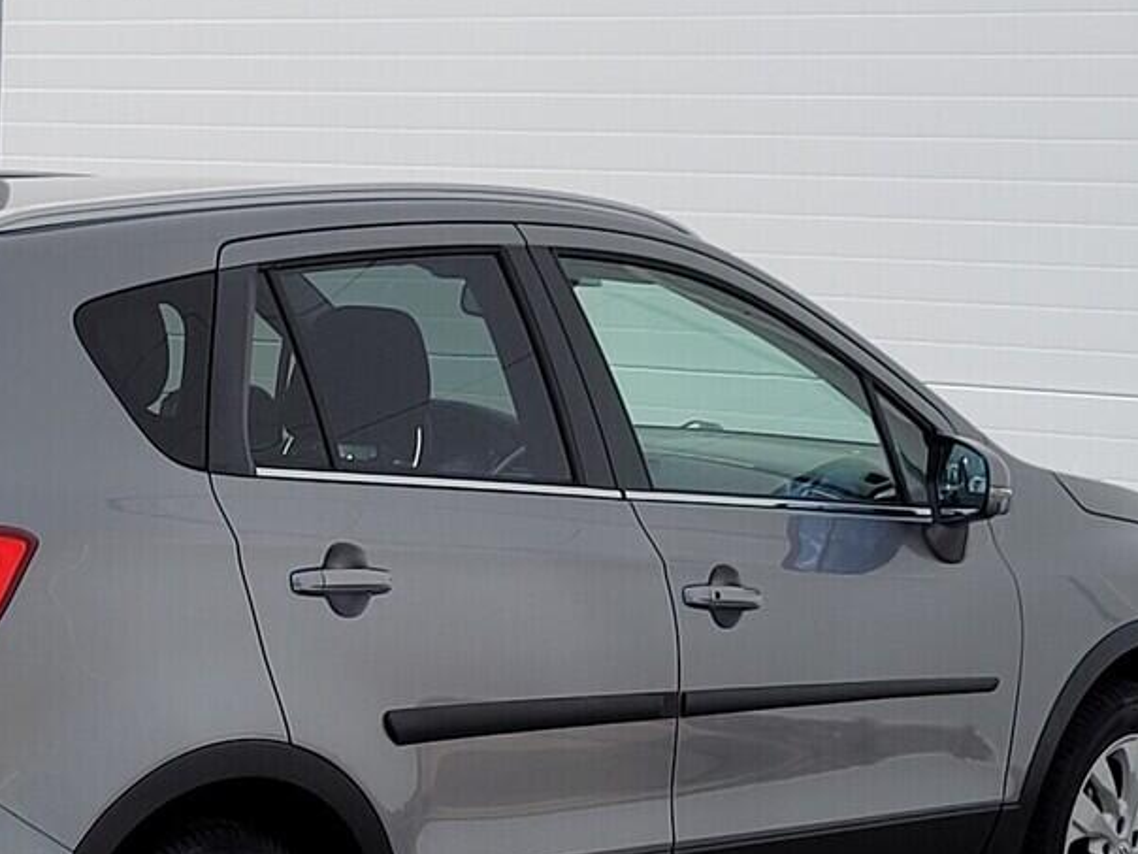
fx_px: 2038
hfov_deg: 30.4
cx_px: 226
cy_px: 613
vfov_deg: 23.5
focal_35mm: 62
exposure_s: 1/2470
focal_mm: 5.4
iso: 40
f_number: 1.8
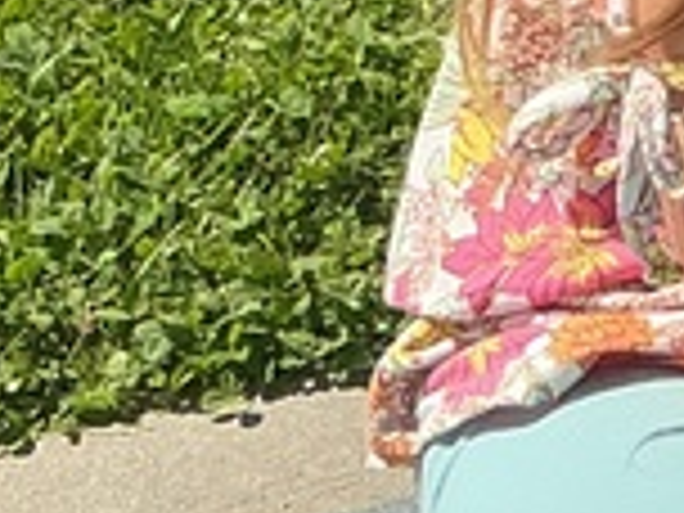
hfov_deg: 9.0
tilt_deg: -26.0
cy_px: -387
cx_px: 1737
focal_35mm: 195
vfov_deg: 7.4
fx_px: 3853
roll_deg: -1.8
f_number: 1.8
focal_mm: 3
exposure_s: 1/1250
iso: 25
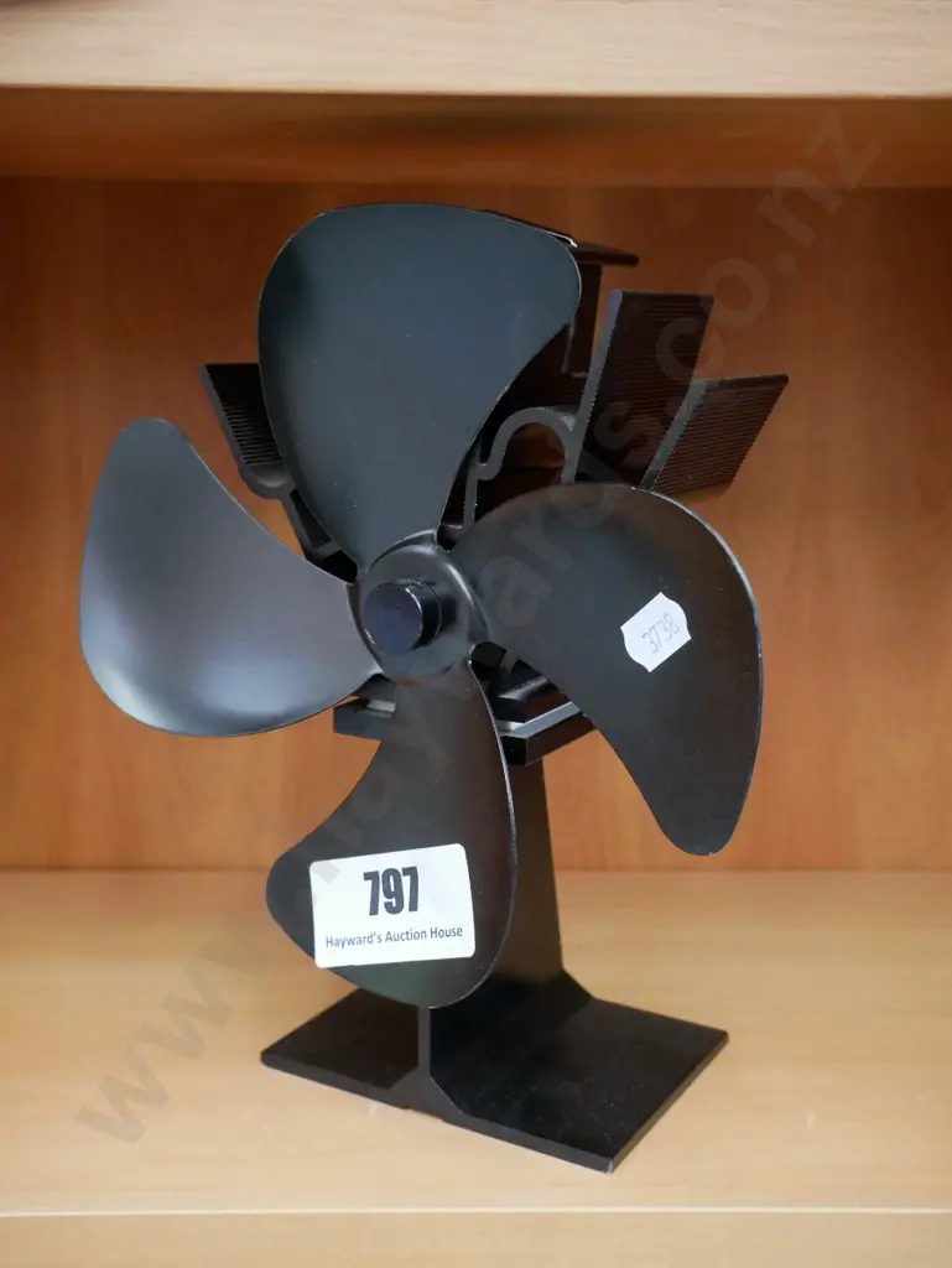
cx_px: 476
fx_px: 1319
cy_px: 634
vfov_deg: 51.3
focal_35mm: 36
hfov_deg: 39.7
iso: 3200
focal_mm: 18
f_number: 5.6
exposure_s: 1/25
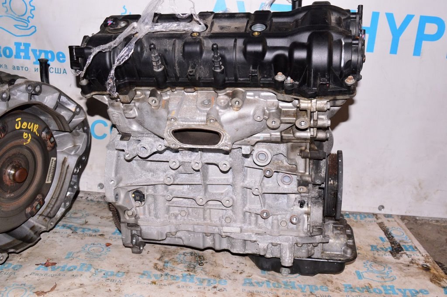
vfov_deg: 36.8
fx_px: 447
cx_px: 224
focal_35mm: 36
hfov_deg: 53.2
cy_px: 148
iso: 1600
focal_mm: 24
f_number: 8
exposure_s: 1/160
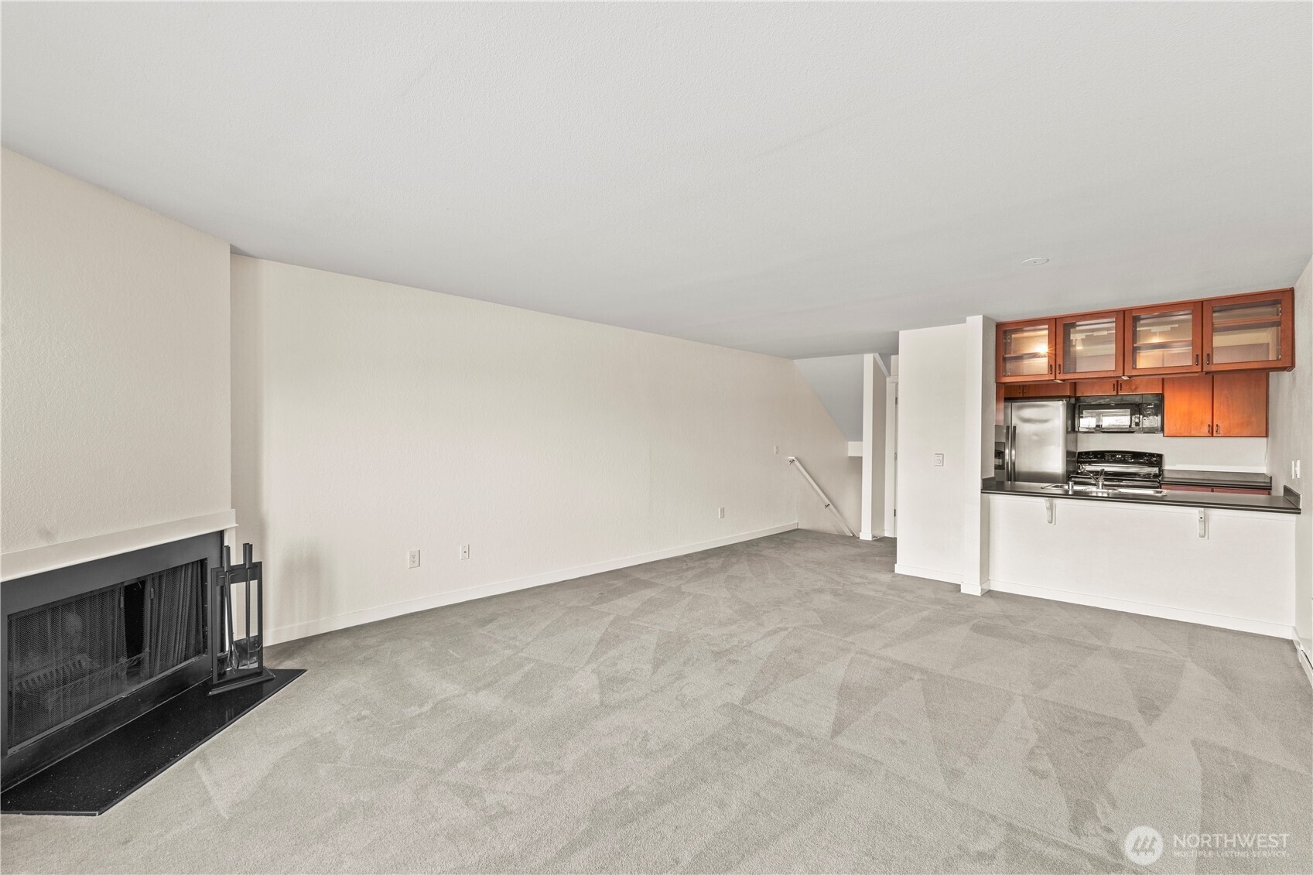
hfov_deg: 96.7
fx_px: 583
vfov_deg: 73.7
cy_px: 438
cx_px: 656
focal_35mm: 16
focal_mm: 16
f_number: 9.5
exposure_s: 1/1.43
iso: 320
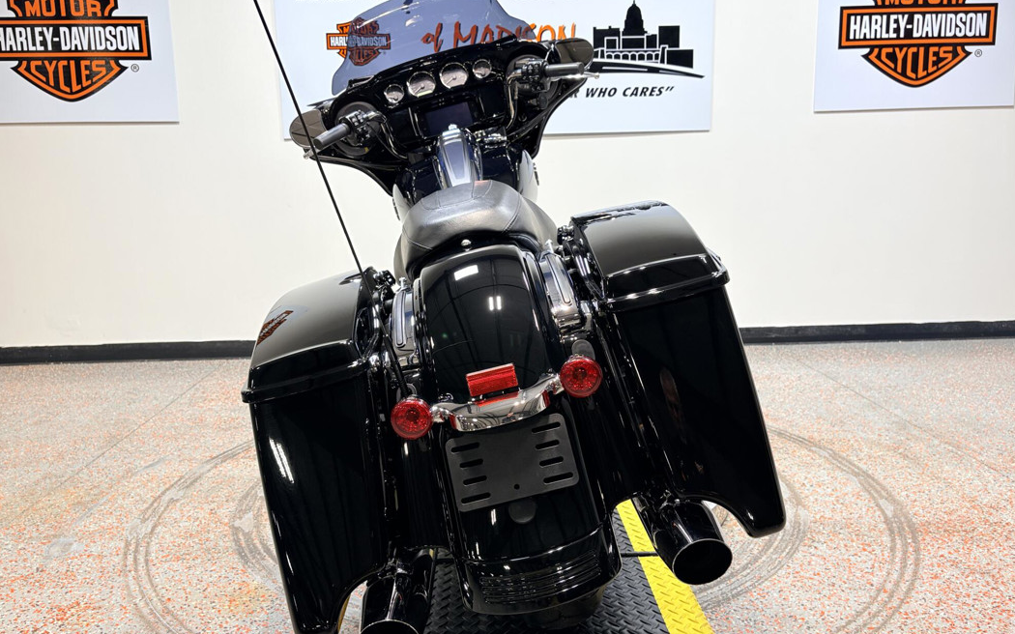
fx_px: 774
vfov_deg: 44.5
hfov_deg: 66.5
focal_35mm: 28
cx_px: 506
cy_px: 321
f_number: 1.6
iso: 50
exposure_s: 1/120
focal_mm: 5.96
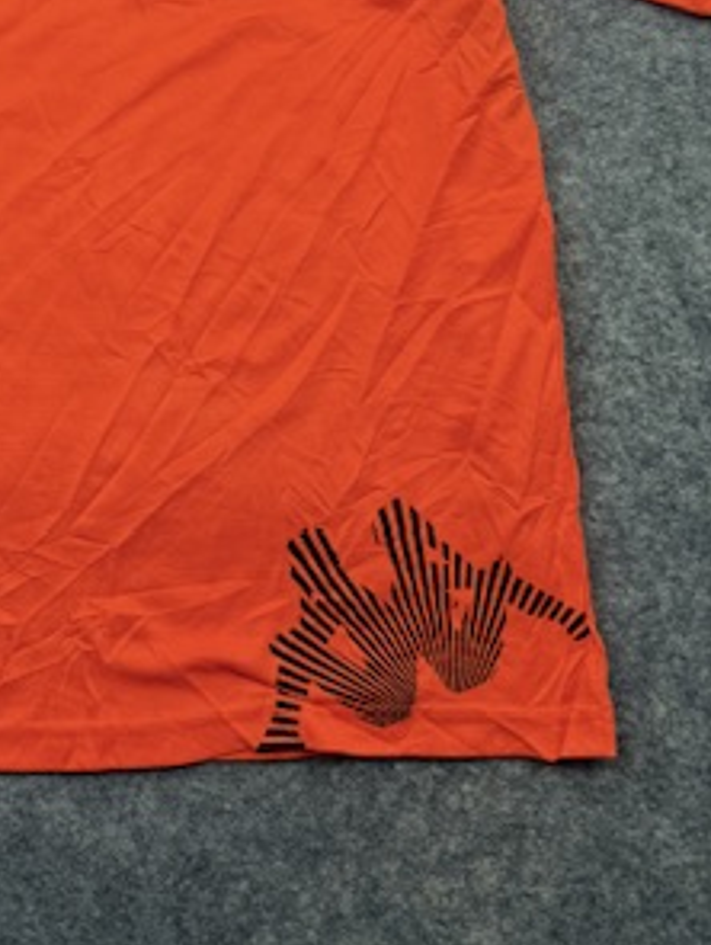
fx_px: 1421
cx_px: 77
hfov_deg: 27.1
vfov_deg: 34.7
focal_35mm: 52
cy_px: 99
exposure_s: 1/210
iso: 64
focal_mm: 6.76
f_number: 1.78
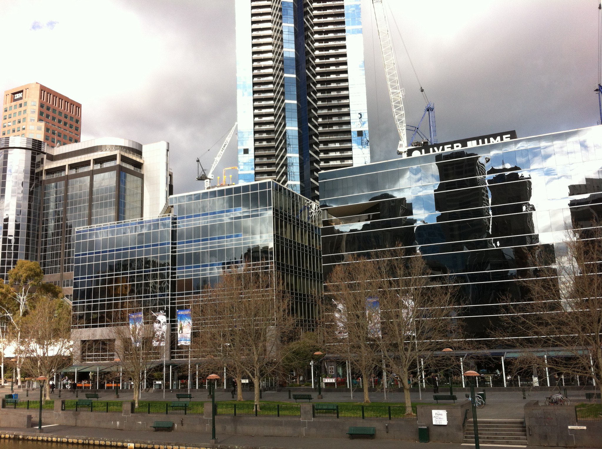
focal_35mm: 35
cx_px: 301
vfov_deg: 40.6
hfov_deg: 52.7
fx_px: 608
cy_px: 224
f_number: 2.8
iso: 80
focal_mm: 3.85
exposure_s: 1/702
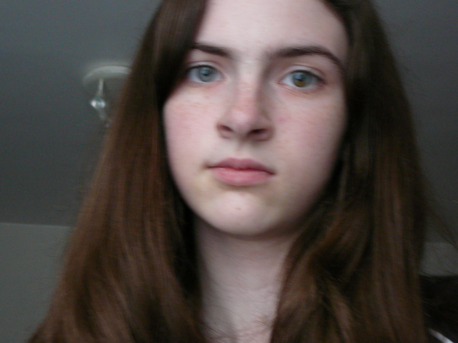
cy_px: 176
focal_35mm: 54
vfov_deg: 27.0
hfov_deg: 35.5
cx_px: 227
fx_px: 714
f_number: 3.4
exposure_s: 1/8
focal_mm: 7.3
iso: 200
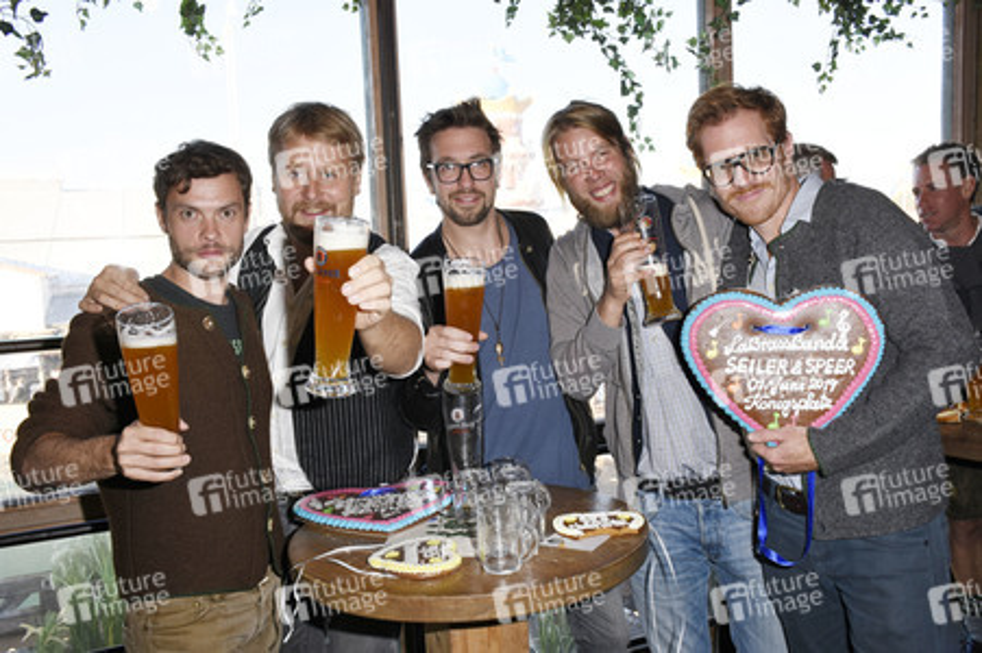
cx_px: 491
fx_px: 899
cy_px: 326
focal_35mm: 33
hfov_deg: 57.3
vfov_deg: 39.9
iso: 320
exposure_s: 1/160
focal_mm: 22
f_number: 6.3
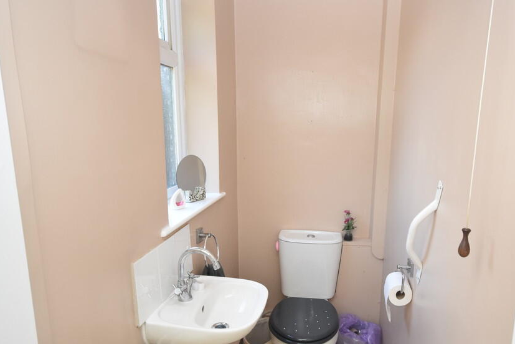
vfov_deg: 49.4
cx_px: 287
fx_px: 372
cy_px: 198
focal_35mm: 26
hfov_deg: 69.1
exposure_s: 1/125
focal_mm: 14
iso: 800
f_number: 4.8
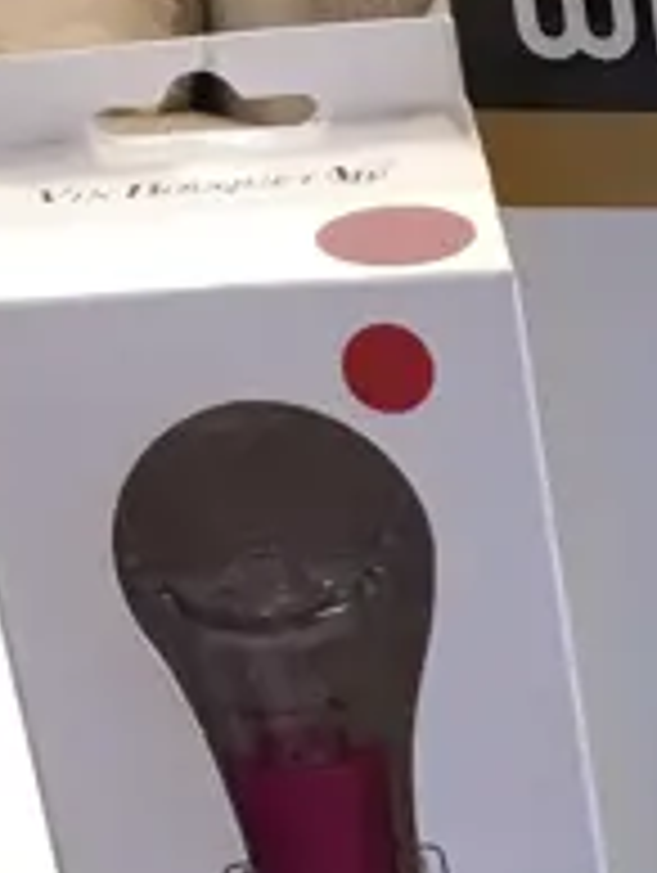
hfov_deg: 8.7
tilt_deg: -31.5
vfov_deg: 11.7
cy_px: 1660
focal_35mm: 153
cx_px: 1665
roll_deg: -1.3
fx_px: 3863
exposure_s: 1/17
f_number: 2.2
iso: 32
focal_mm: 4.15
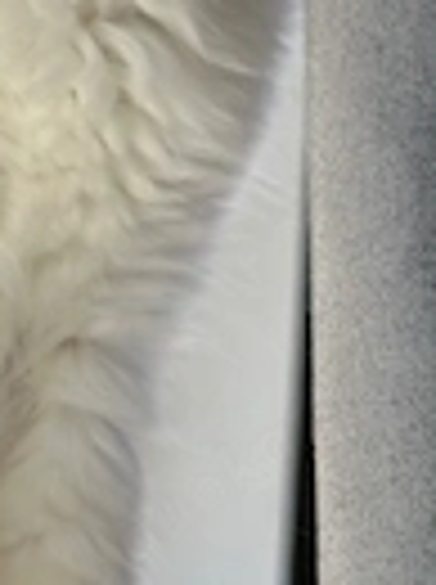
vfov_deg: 12.9
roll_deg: -8.1
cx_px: 0
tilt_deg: +30.0
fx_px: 2494
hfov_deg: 9.9
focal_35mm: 148
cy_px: -189
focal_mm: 6.86
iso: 64
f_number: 1.78
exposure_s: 1/302
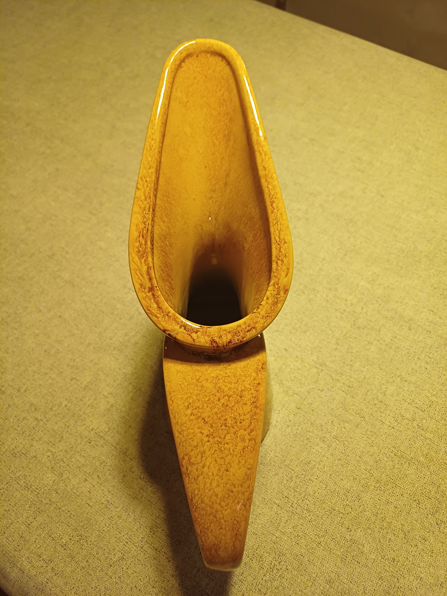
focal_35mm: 25
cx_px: 224
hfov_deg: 54.9
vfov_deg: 69.4
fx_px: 430
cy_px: 298
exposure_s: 1/50
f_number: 1.8
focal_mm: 4.65
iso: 320
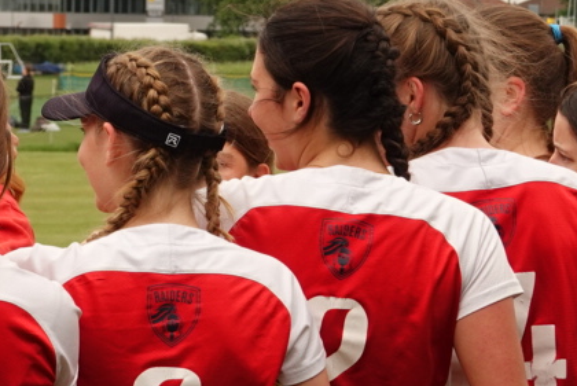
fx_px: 4011
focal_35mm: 250
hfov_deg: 8.2
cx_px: 8
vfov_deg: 5.5
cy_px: 176
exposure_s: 1/400
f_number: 4
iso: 100
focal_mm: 23.95
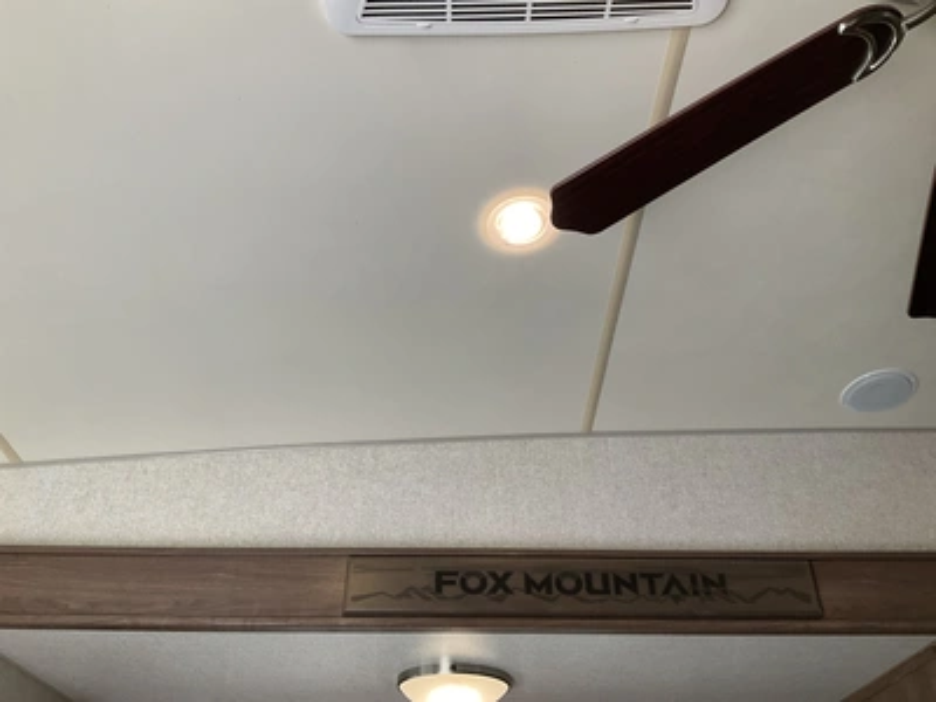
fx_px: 784
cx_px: 468
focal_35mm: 29
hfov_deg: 61.7
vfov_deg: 48.2
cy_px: 351
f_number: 1.8
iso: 50
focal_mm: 3
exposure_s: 1/122
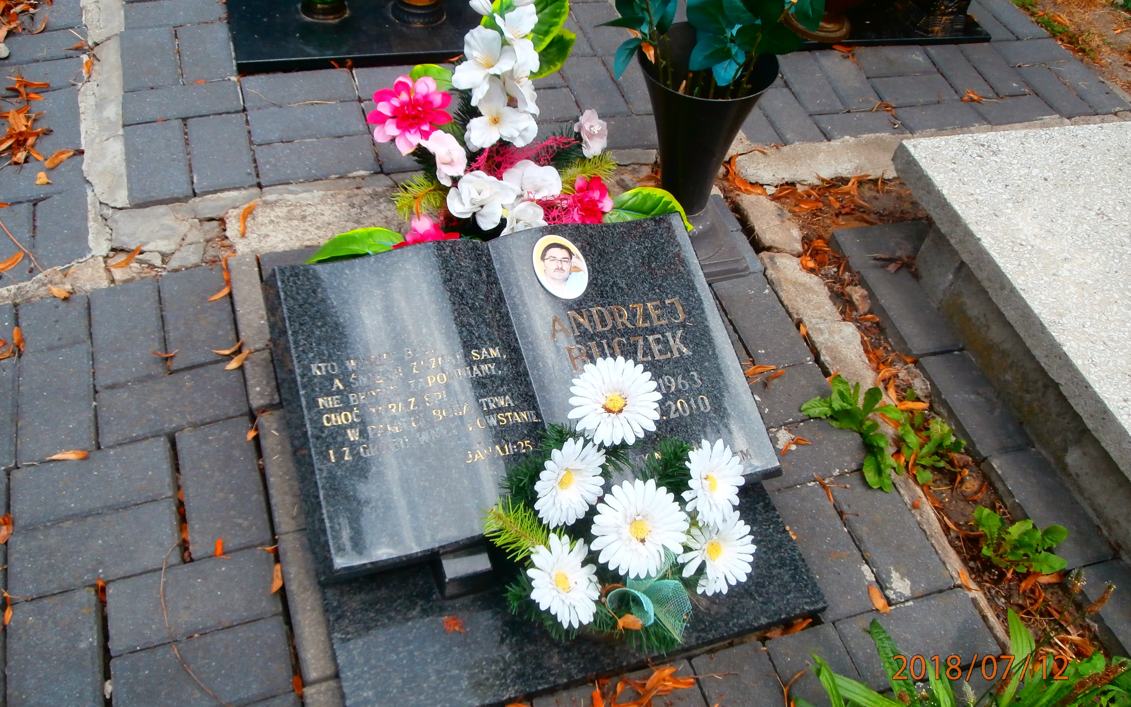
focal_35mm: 32
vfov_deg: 39.4
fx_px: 986
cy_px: 330
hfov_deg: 59.7
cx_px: 565
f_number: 3.5
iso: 100
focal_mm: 5.36
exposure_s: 1/320
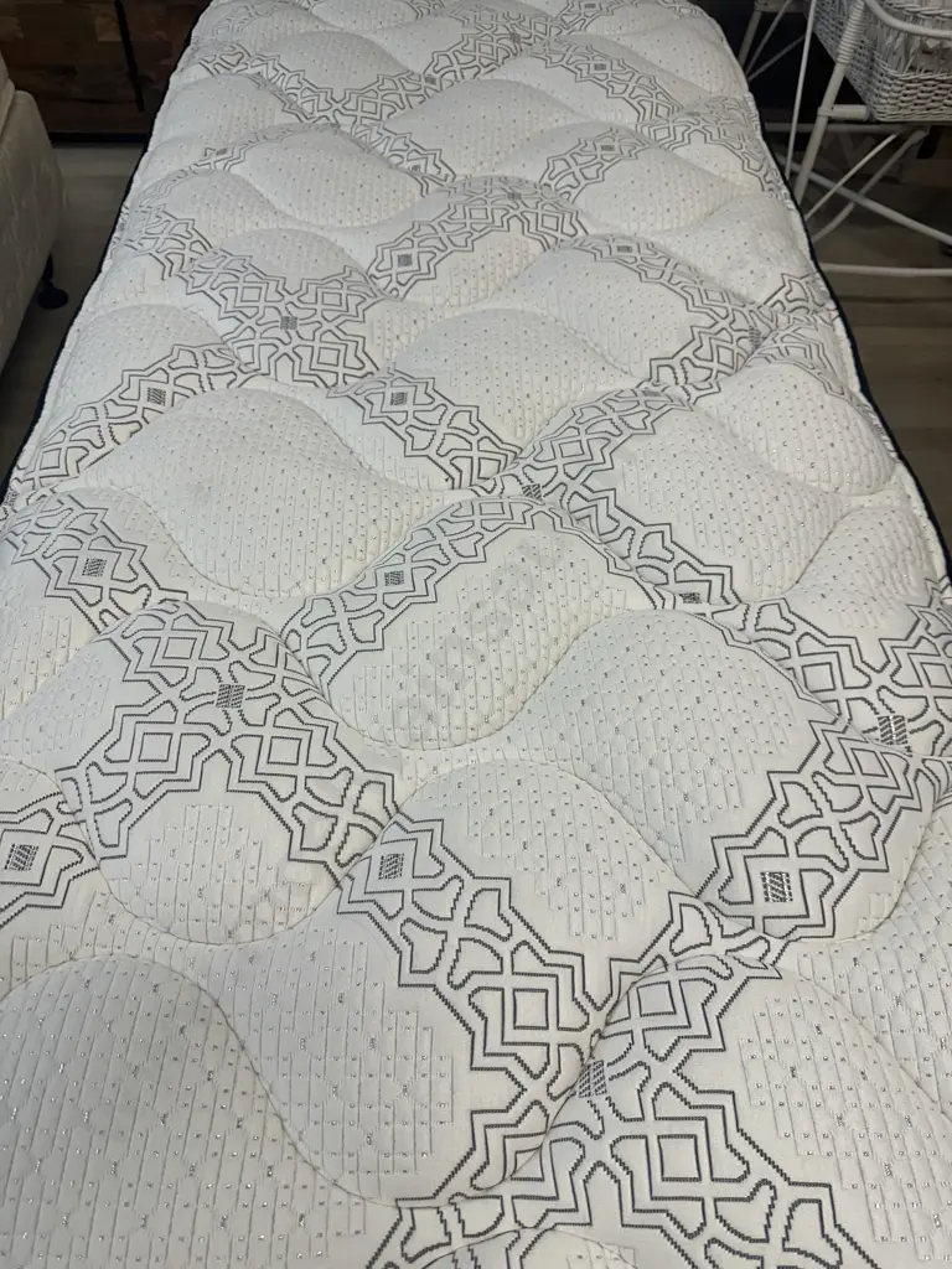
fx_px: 880
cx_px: 476
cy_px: 634
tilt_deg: -54.3
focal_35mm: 24
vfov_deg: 71.6
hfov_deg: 56.8
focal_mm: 6.86
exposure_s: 1/100
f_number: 1.78
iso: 50
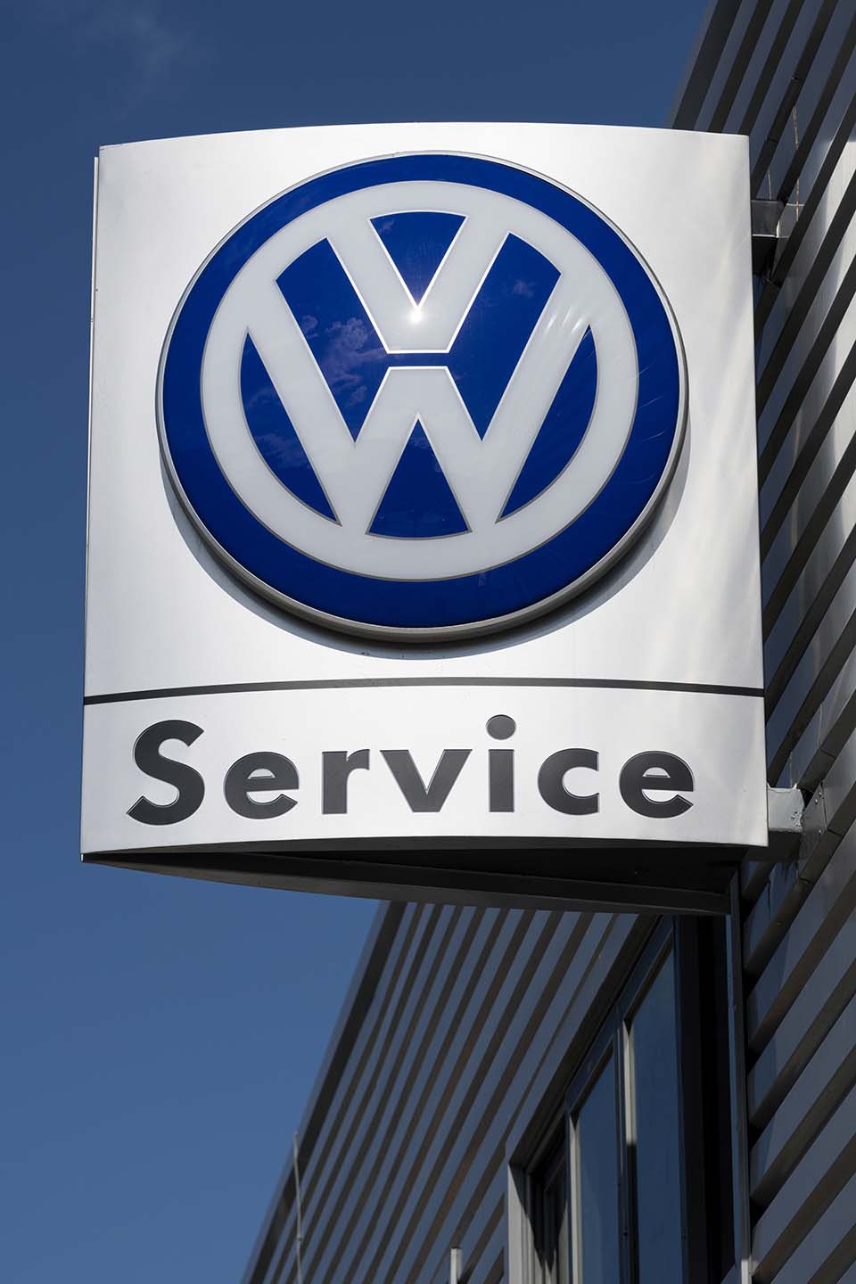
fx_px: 4636
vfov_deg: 15.8
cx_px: 428
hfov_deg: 10.5
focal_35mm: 130
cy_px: 642
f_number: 9
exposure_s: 1/800
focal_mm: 130
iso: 64
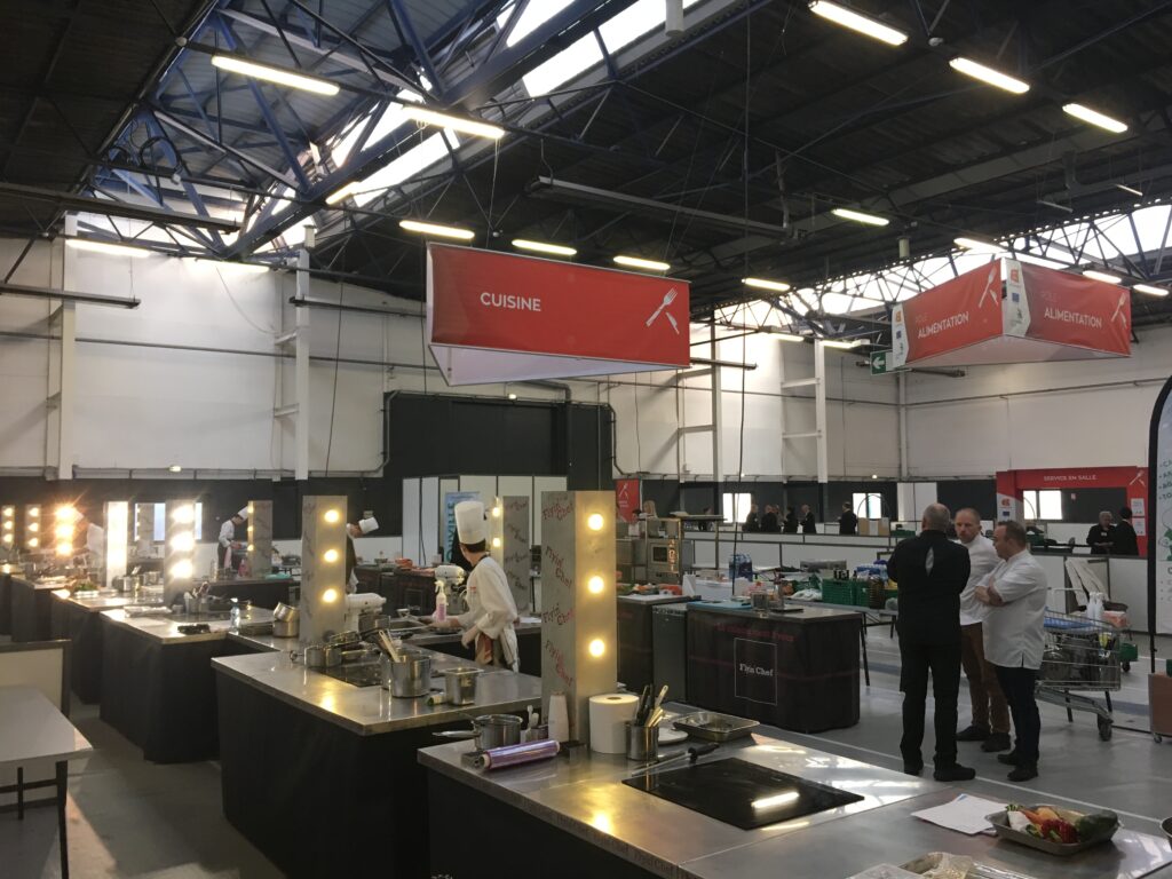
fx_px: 982
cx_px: 586
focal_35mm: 29
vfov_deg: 48.2
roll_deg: -0.3
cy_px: 440
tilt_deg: +2.6
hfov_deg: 61.7
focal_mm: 4.15
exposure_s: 1/33
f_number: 2.2
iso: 64
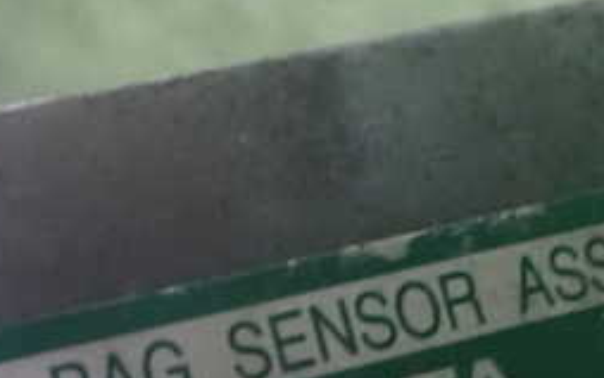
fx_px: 1235
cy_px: 468
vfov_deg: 16.6
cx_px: 411
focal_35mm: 75
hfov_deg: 27.3
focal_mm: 5.4
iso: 1600
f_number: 2.3
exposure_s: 1/30
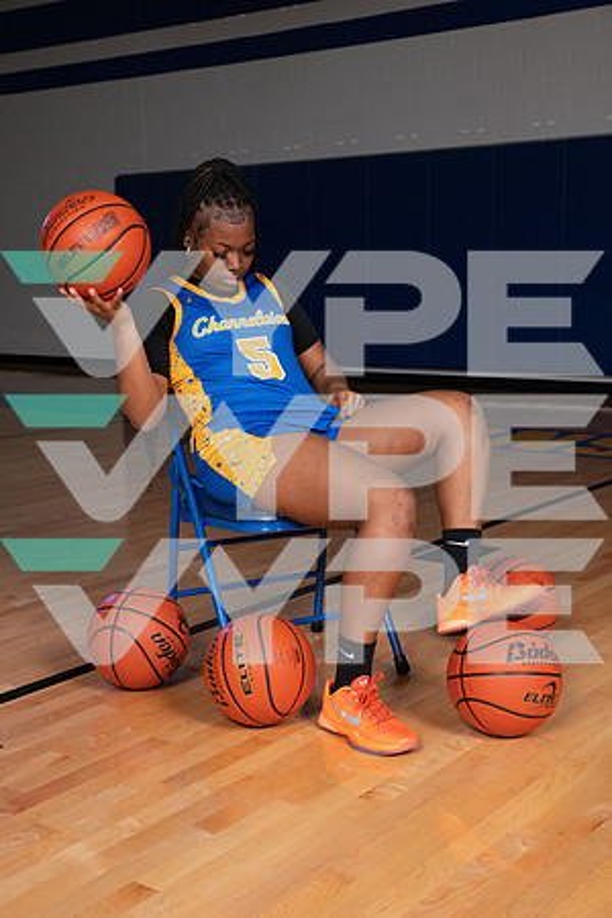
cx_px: 306
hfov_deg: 28.1
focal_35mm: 48
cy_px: 459
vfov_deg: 41.1
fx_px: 1224
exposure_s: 1/320
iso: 500
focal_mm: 48
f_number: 7.1
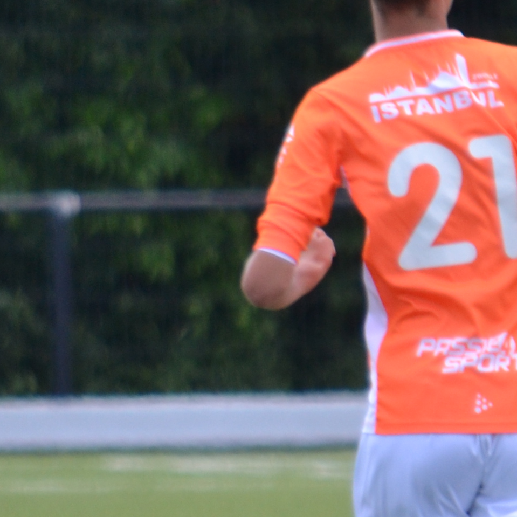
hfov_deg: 1.0
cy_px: 299
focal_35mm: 1838
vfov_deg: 1.0
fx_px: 31057
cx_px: 425
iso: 400
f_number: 5.6
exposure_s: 1/640
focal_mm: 300
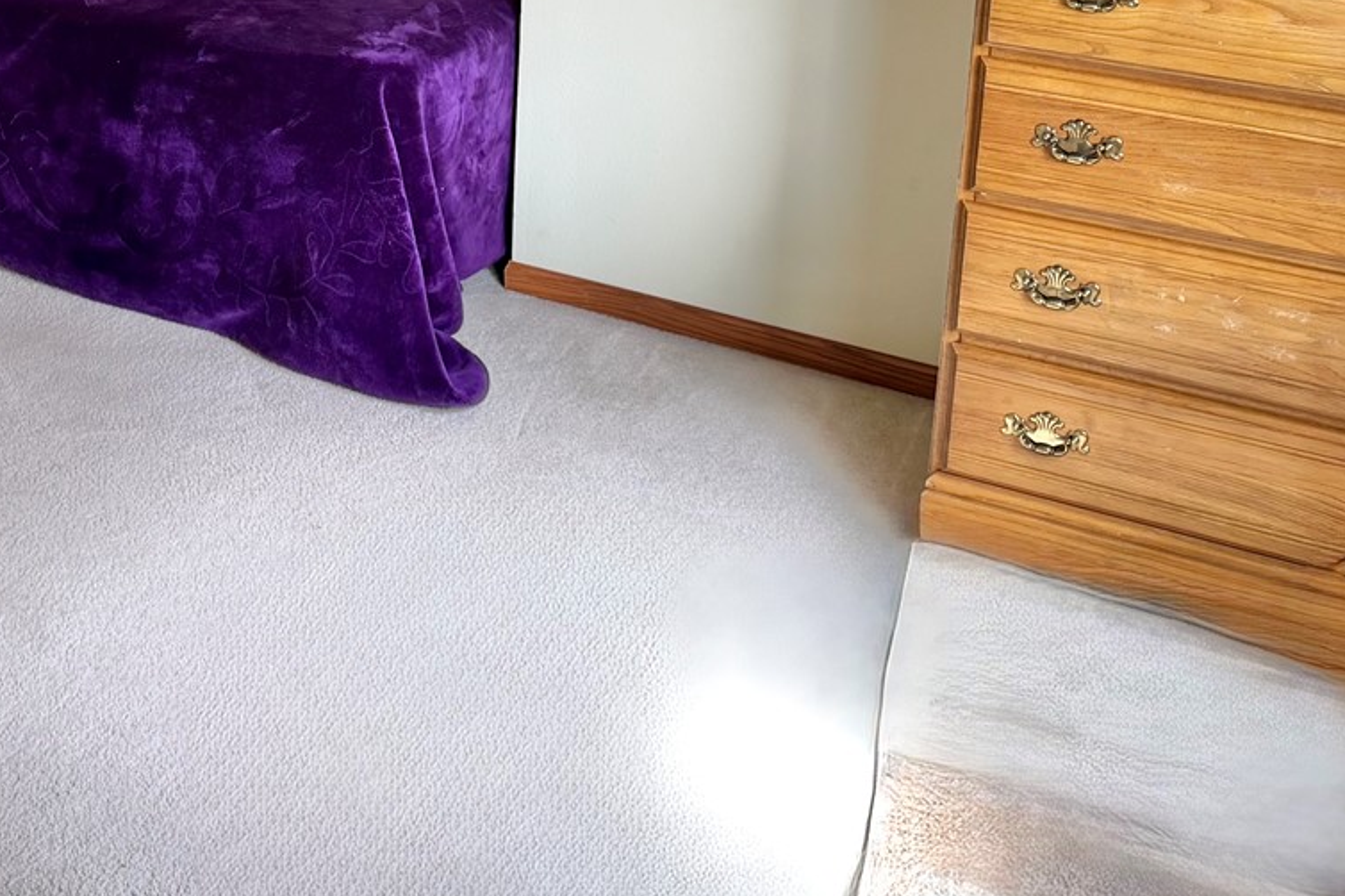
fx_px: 1979
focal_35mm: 53
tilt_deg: -12.3
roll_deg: +0.0
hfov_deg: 35.4
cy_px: -116
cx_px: 148
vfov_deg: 23.7
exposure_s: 1/121
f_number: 1.78
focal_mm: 6.76
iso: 125
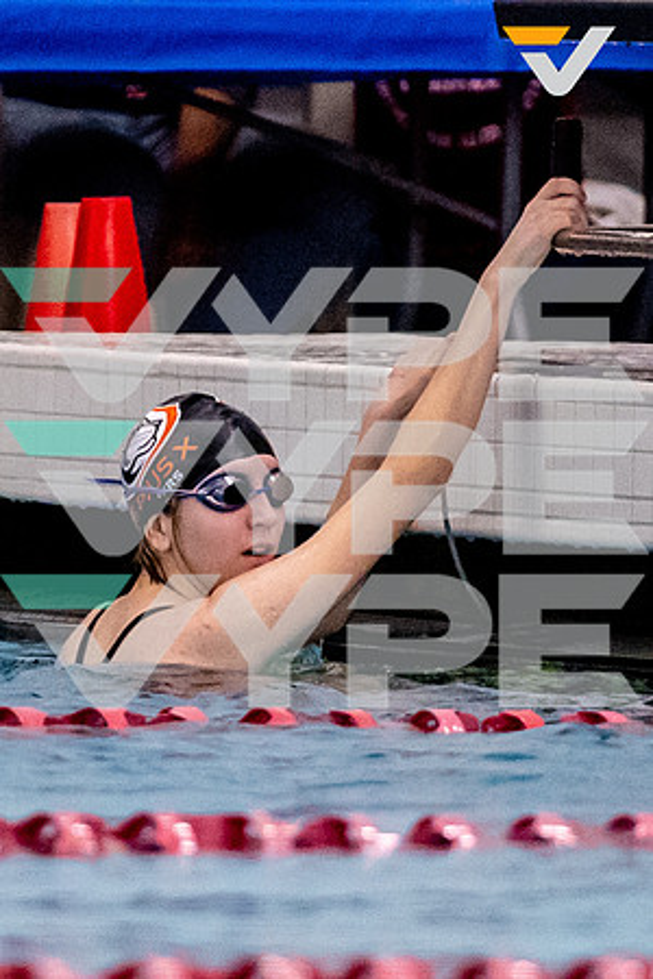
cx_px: 337
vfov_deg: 2.5
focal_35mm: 811
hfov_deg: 1.7
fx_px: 22069
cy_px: 493
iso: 6400
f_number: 2.8
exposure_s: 1/1600
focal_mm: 200
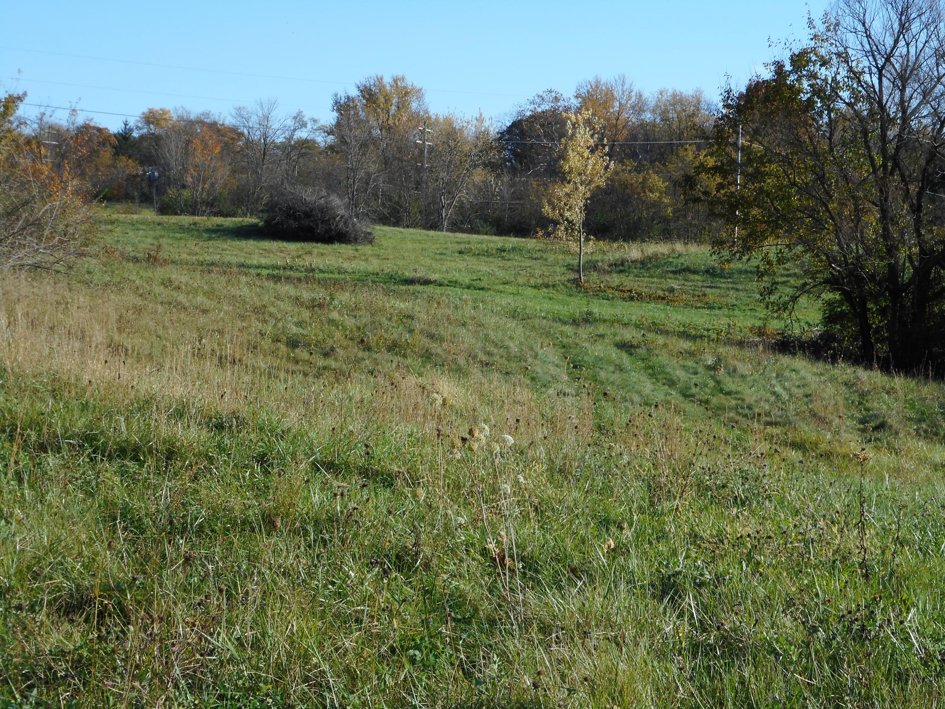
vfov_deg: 21.9
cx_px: 472
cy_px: 354
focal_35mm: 67
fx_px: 1829
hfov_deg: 29.0
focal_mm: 12
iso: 80
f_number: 5.3
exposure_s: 1/250
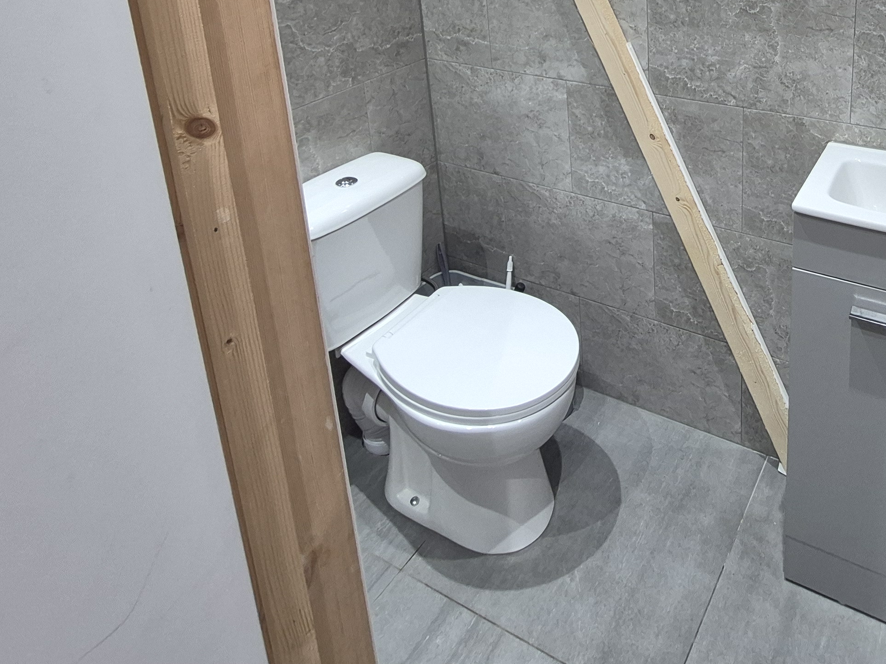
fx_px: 691
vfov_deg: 44.4
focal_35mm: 27
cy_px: 13
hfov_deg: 62.4
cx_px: 640
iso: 160
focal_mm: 1.74
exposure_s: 1/50
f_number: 2.2
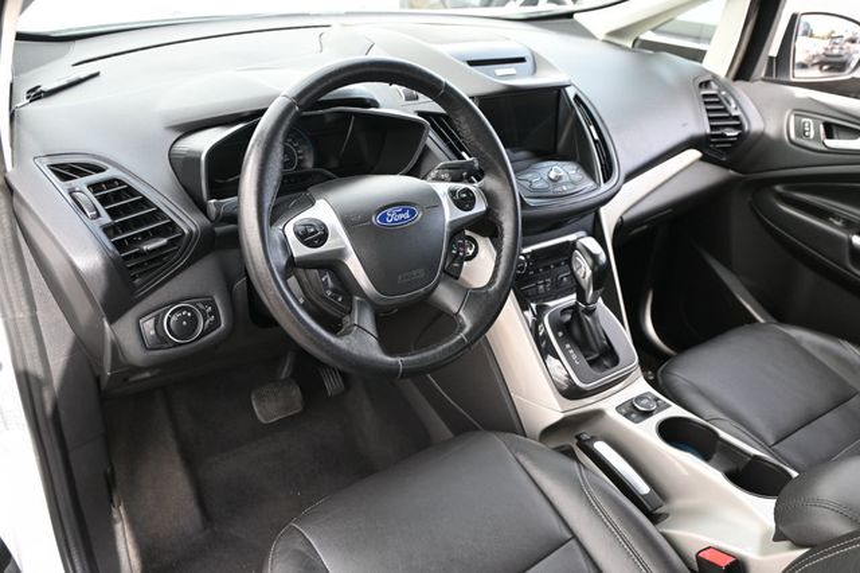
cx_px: 430
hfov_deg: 62.0
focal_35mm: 30
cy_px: 286
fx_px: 716
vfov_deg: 43.6
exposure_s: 1/250
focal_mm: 20
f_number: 4
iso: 360
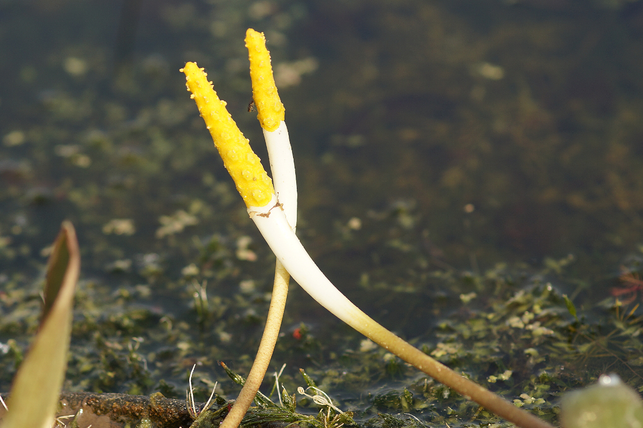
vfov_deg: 9.1
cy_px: 214
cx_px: 322
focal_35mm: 150
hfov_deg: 13.7
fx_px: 2679
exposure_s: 1/320
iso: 100
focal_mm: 100
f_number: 4
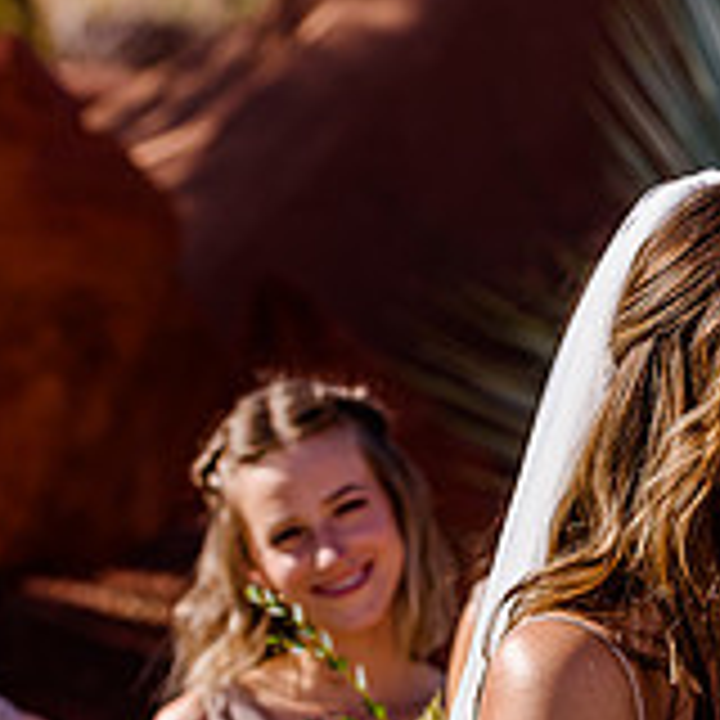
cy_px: 452
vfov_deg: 3.7
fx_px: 11272
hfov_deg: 3.7
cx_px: 706
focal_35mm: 479
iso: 200
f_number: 5
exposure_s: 1/800
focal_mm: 155
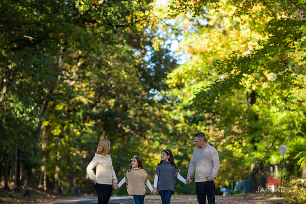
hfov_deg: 14.7
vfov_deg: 9.8
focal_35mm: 140
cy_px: 102
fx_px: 1190
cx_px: 153
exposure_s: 1/400
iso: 200
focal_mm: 140
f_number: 3.2
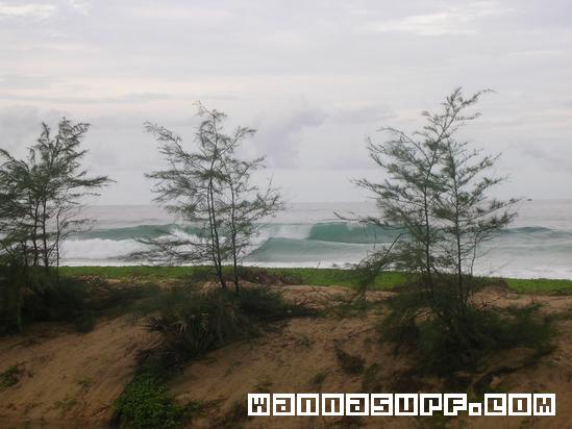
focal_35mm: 105
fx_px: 1735
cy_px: 214
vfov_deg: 14.1
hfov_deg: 18.7
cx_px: 286
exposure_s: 1/310
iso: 50
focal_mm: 15.9
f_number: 4.6
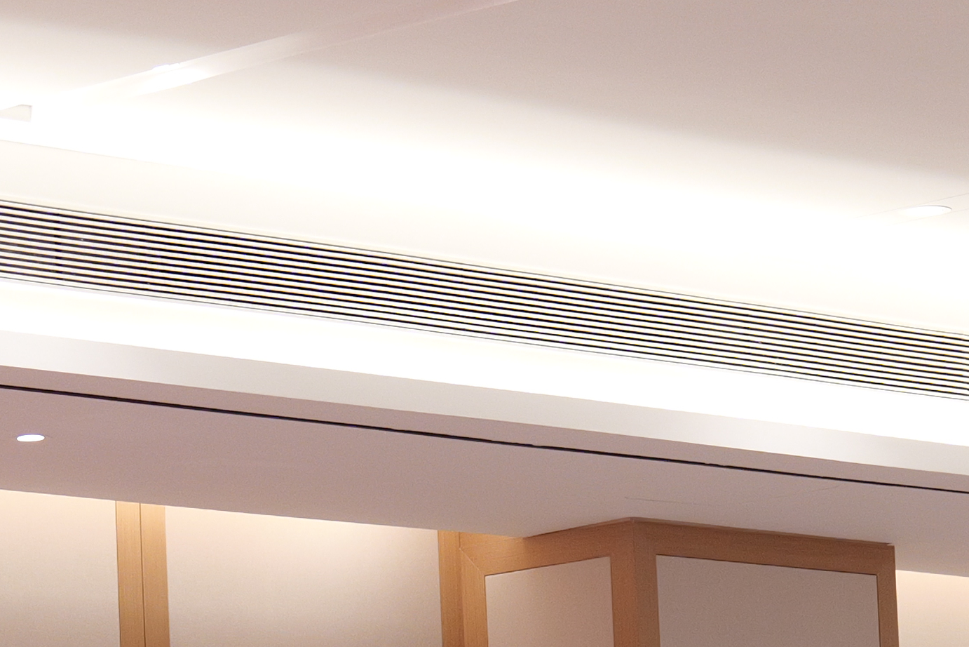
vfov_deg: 6.3
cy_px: 827
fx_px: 5842
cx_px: 407
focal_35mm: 217
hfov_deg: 9.5
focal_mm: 50
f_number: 5.3
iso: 2000
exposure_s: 1/60
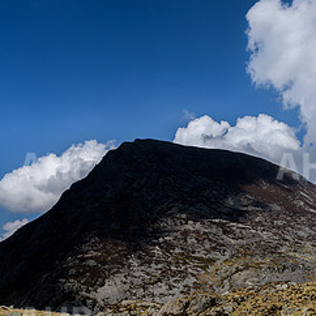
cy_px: 255
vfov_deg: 41.9
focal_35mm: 38
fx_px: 392
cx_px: 184
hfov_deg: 43.7
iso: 64
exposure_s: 1/500
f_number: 6.3
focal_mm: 24
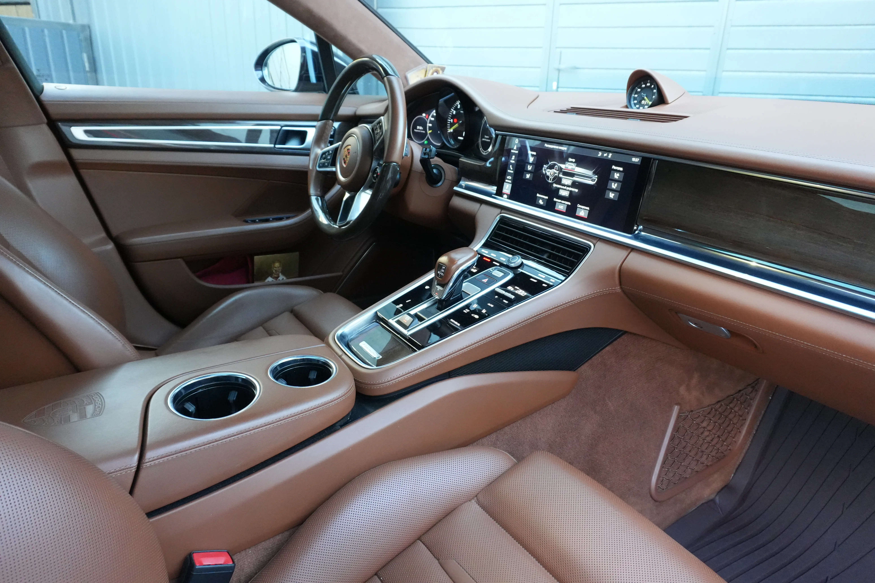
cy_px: 292
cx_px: 438
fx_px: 583
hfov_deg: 73.7
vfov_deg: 53.1
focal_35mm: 24
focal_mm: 16
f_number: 3.5
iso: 4000
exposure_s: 1/160
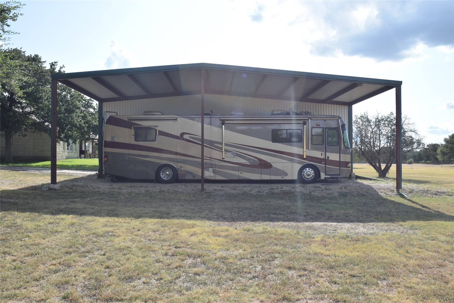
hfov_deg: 61.9
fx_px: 378
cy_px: 152
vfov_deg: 43.6
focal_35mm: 30
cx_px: 227
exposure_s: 1/320
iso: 200
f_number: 9
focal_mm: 20
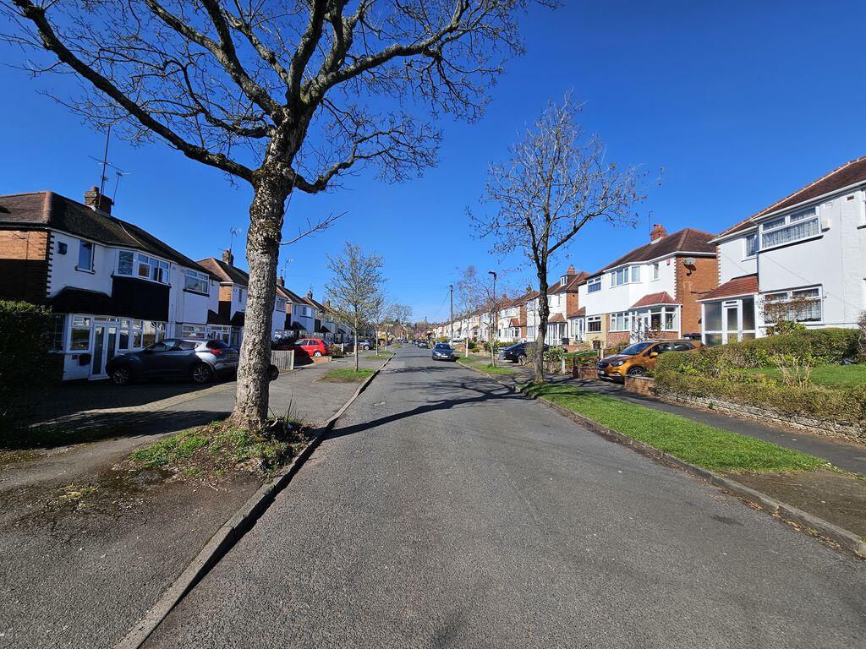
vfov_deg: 89.9
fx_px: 325
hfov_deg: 106.2
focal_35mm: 13
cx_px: 433
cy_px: 324
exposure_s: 1/2296
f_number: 2.2
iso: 50
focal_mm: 2.2
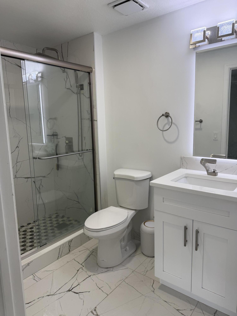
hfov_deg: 56.8
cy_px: 158
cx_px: 118
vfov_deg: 71.6
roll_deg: +1.2
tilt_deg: -8.8
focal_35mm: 24
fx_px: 219
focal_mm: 6.76
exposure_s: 1/192
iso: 100
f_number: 1.78
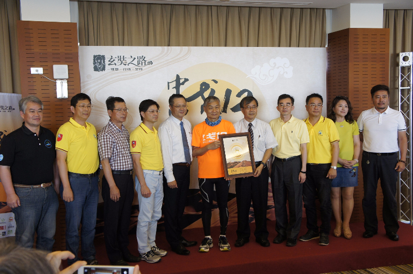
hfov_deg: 48.0
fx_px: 464
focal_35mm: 40
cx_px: 206
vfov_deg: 32.9
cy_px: 137
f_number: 5.6
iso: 800
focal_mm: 27
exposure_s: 1/50
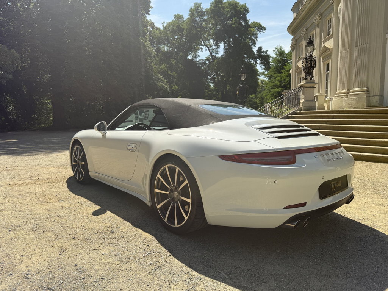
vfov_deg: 56.8
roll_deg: +0.5
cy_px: 146
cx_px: 194
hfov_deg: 71.6
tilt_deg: -5.4
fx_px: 269
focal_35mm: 24
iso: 80
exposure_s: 1/1901
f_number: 1.78
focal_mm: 6.76
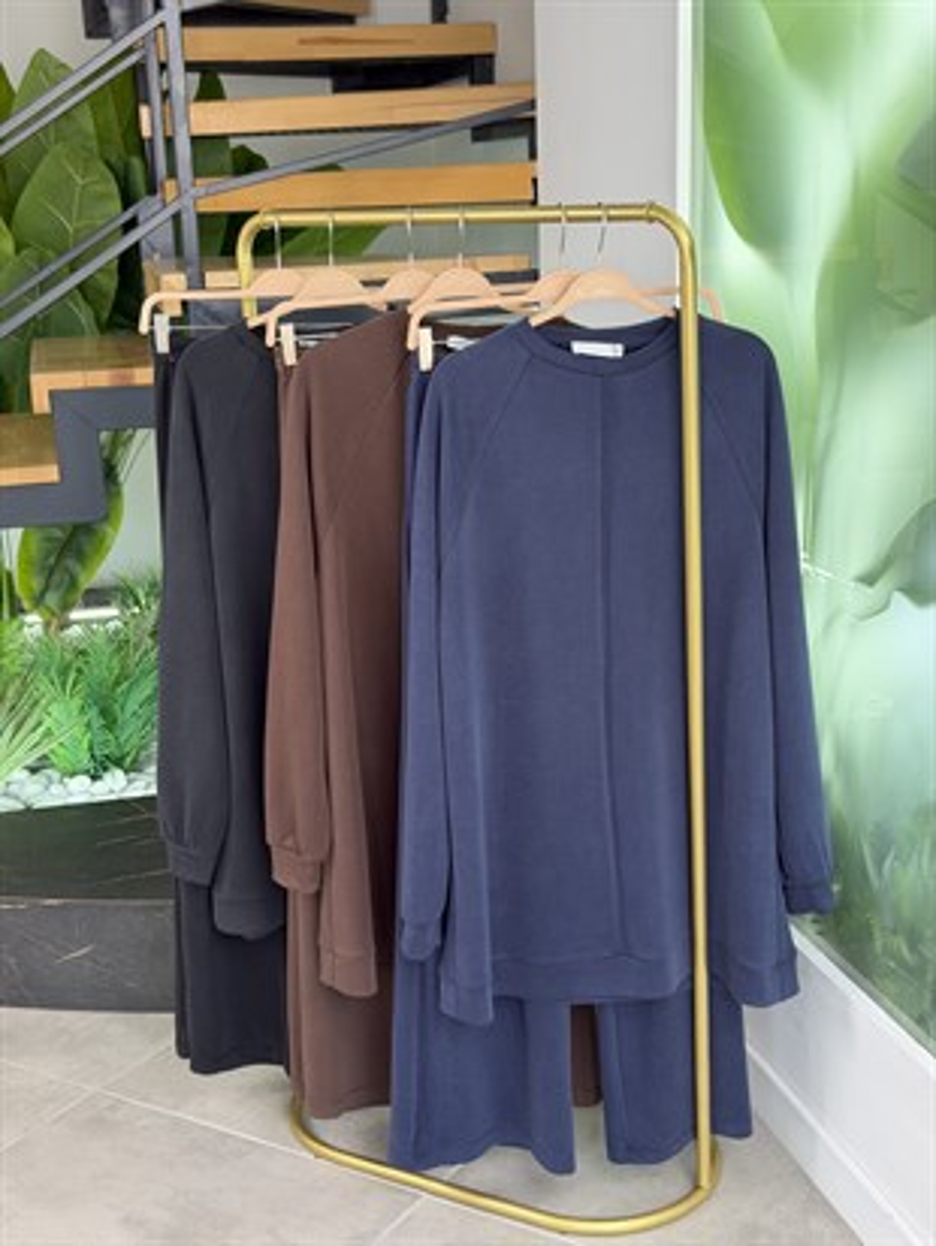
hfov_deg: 30.3
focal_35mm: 48
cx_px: 468
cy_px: 623
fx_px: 1730
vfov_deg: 39.6
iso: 100
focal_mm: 6.76
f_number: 1.78
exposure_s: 1/121
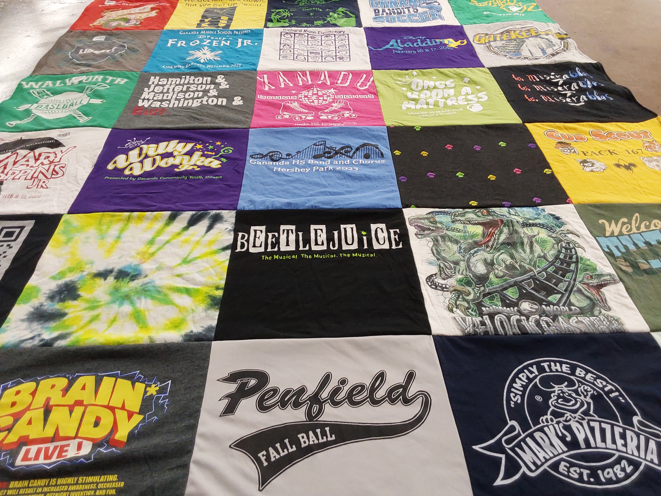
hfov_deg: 63.4
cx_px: 330
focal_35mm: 28
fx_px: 535
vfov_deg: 49.7
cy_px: 248
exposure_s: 1/60
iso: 125
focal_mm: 2.91
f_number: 1.9
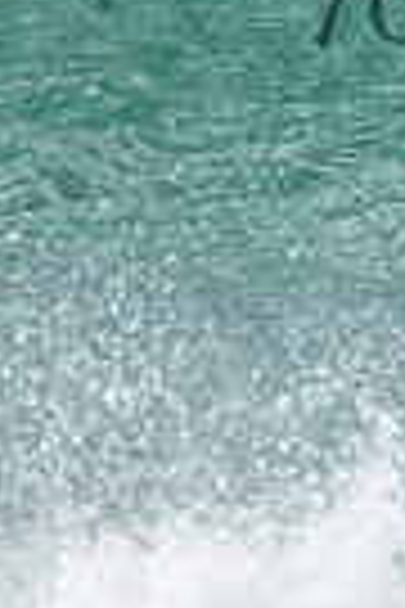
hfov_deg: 0.4
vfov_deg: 0.6
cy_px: -61
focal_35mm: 3443
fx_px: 58096
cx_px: 760
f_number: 11
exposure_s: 1/1000
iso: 3200
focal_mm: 800
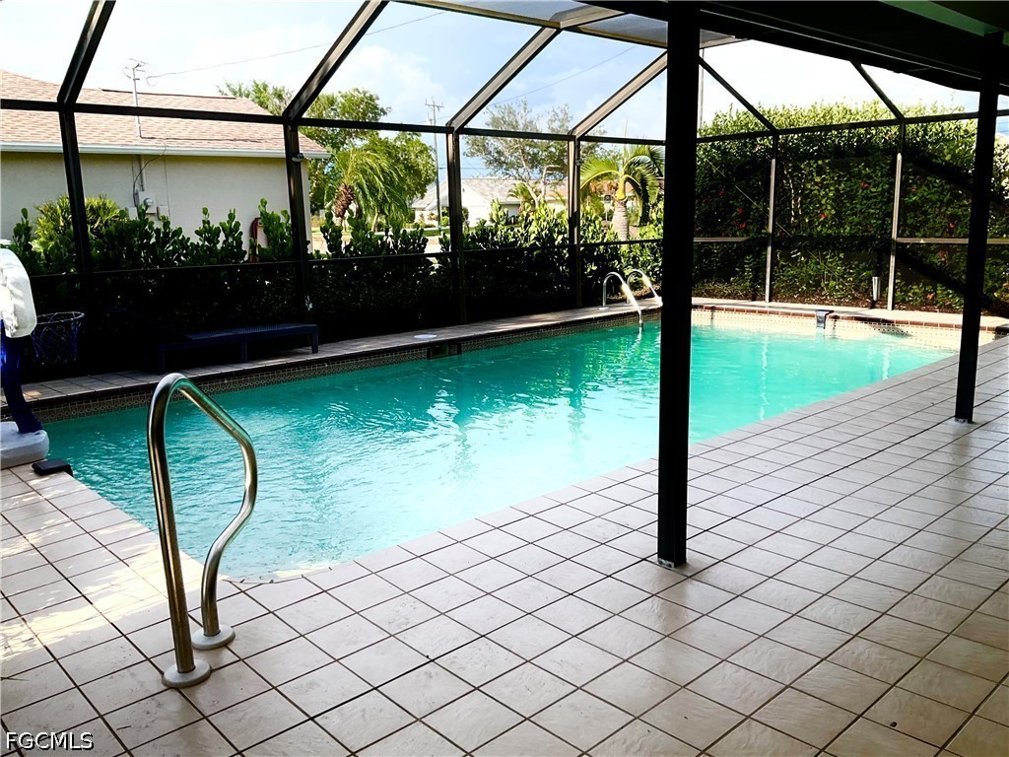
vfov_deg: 48.2
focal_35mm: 29
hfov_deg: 61.7
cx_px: 504
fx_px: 845
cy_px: 378
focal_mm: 3
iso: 25
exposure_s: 1/635
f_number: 1.8
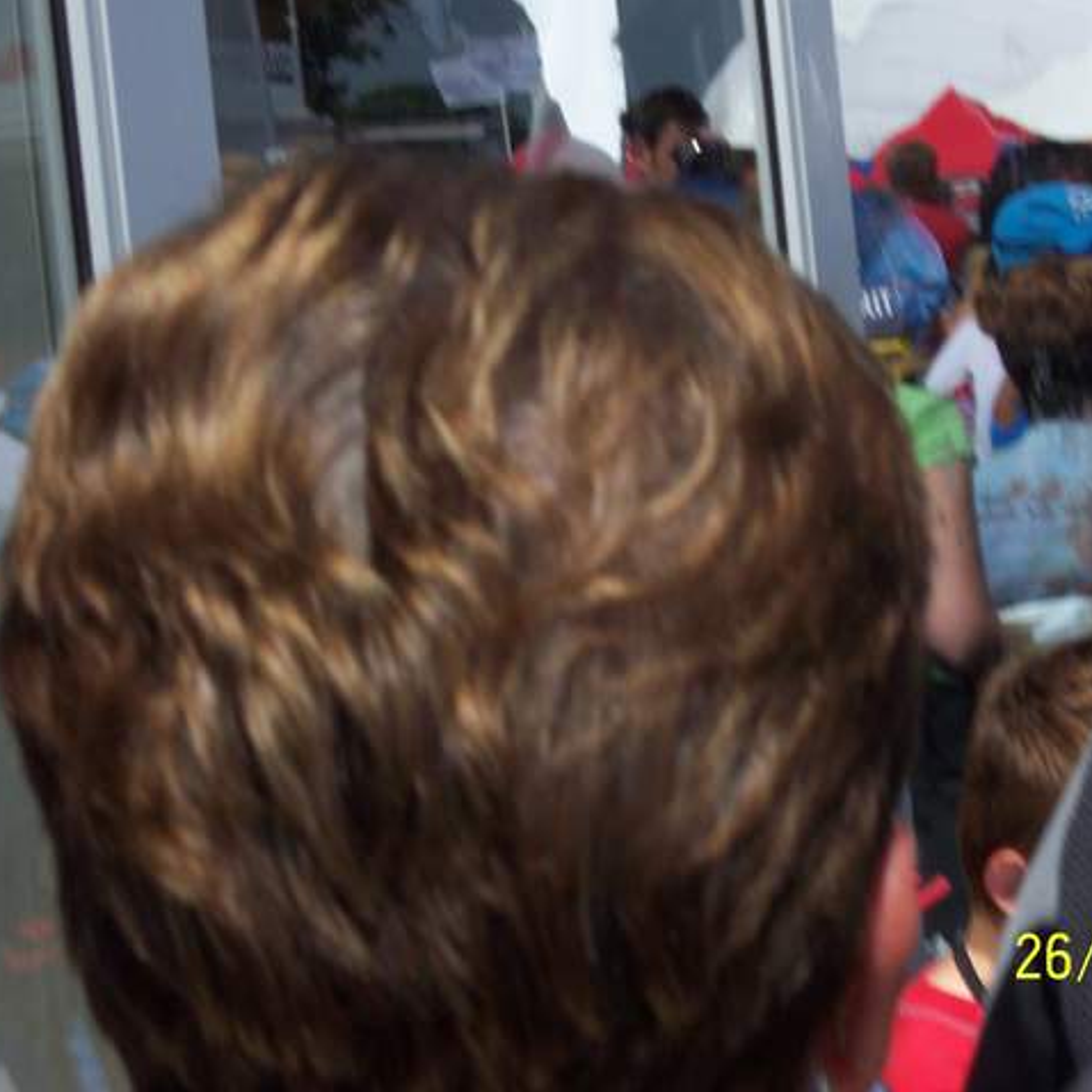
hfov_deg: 12.9
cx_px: 663
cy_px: 546
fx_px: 4818
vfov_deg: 12.9
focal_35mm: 135
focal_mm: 24
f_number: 8
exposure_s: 1/350
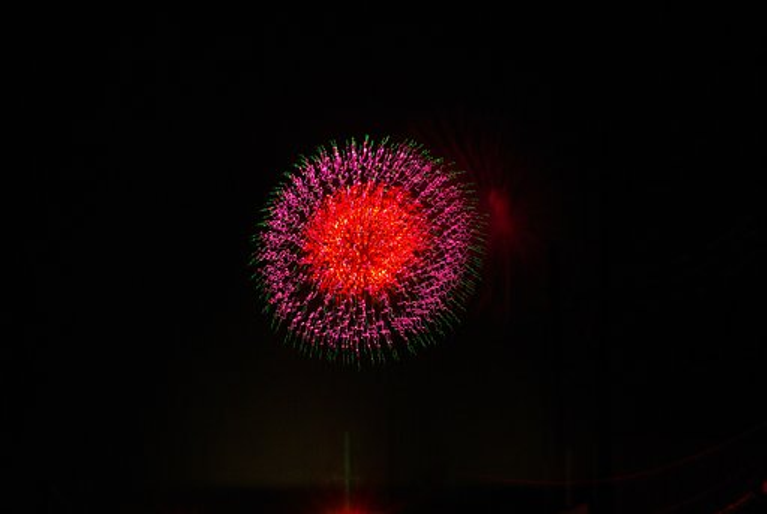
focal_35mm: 270
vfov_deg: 5.1
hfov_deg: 7.6
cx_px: 384
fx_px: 5761
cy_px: 257
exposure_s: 2.73
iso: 200
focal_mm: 180
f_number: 18
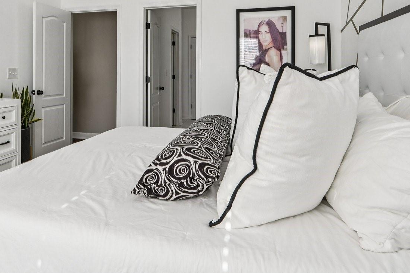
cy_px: 79
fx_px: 319
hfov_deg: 64.3
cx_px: 149
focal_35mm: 28
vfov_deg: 45.3
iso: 200
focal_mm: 10
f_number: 8
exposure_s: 1/30
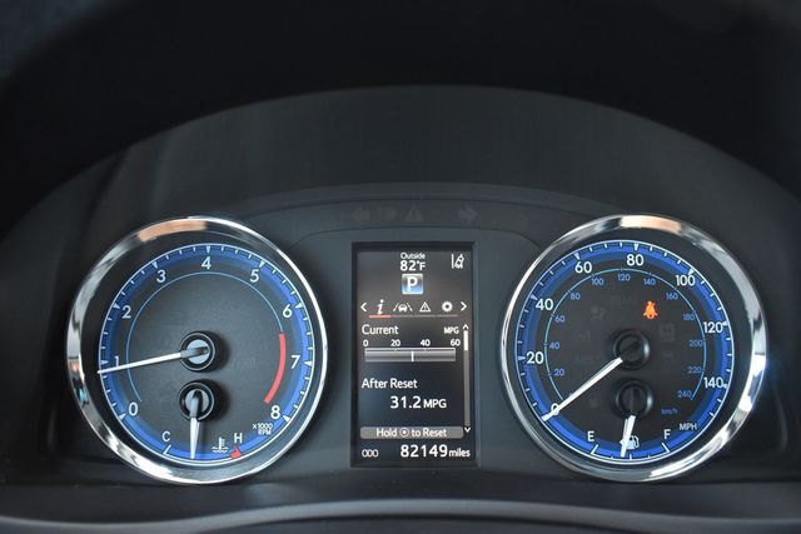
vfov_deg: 48.0
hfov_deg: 67.4
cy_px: 267
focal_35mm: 27
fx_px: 601
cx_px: 400
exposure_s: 1/125
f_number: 3.5
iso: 1600
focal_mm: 18
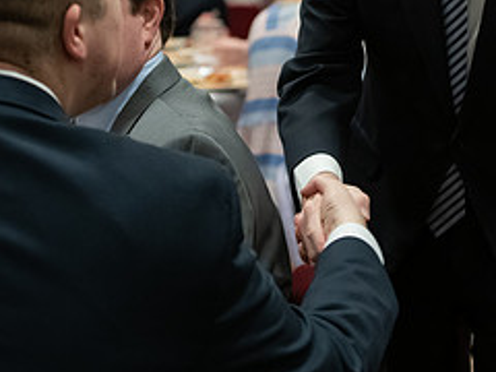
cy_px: 18
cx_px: 351
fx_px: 2336
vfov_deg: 9.1
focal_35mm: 163
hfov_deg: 12.1
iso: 2500
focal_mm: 70
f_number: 3.5
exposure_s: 1/200
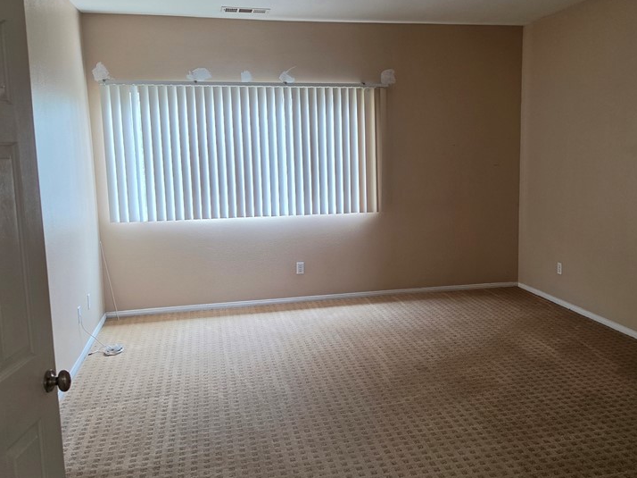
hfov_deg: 55.1
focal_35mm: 33
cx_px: 369
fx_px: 607
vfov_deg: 42.9
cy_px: 232
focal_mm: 6.5
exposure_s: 1/120
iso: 125
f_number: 1.4
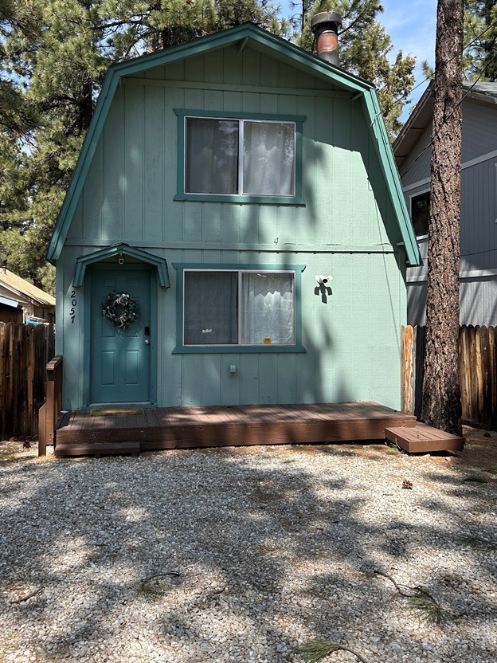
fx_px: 613
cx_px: 230
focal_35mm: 32
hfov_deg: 44.1
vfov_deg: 56.6
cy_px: 290
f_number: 1.5
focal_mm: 5.7
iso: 50
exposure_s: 1/2208
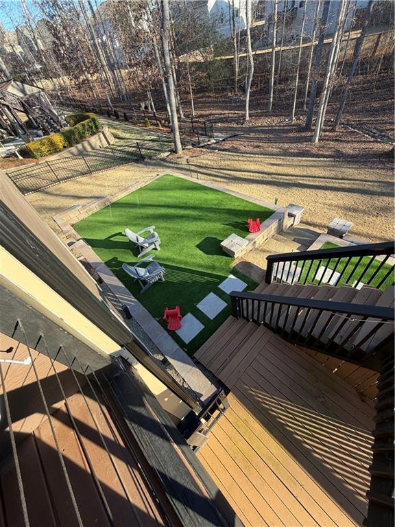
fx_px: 213
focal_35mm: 14
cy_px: 264
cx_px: 198
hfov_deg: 85.7
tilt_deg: -46.3
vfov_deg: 102.1
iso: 40
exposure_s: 1/242
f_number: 2.2
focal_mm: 2.22
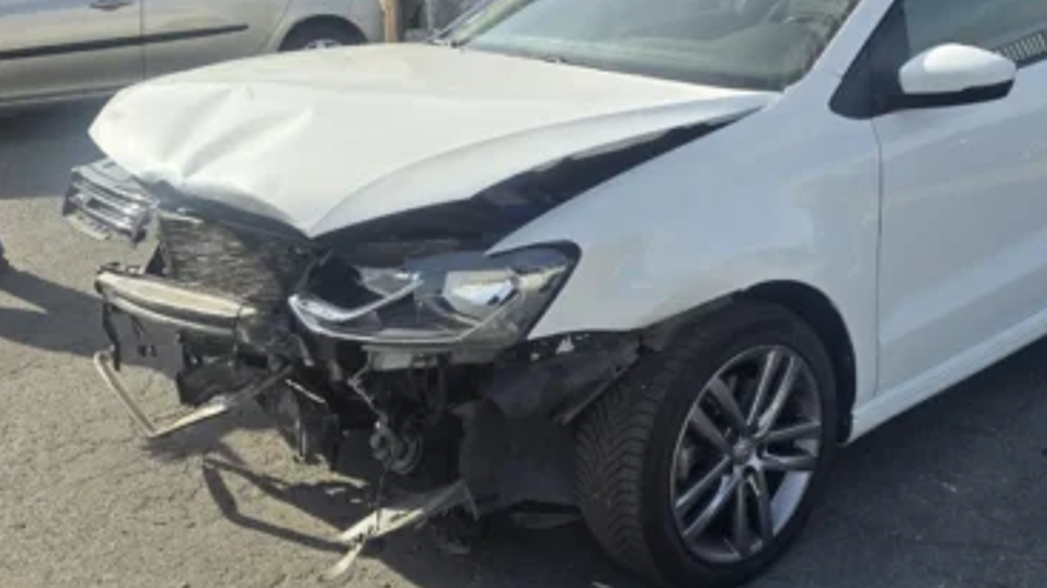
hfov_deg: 48.8
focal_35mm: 41
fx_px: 1138
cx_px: 676
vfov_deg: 28.9
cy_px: 234
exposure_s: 1/451
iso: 12
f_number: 1.7
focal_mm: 6.3
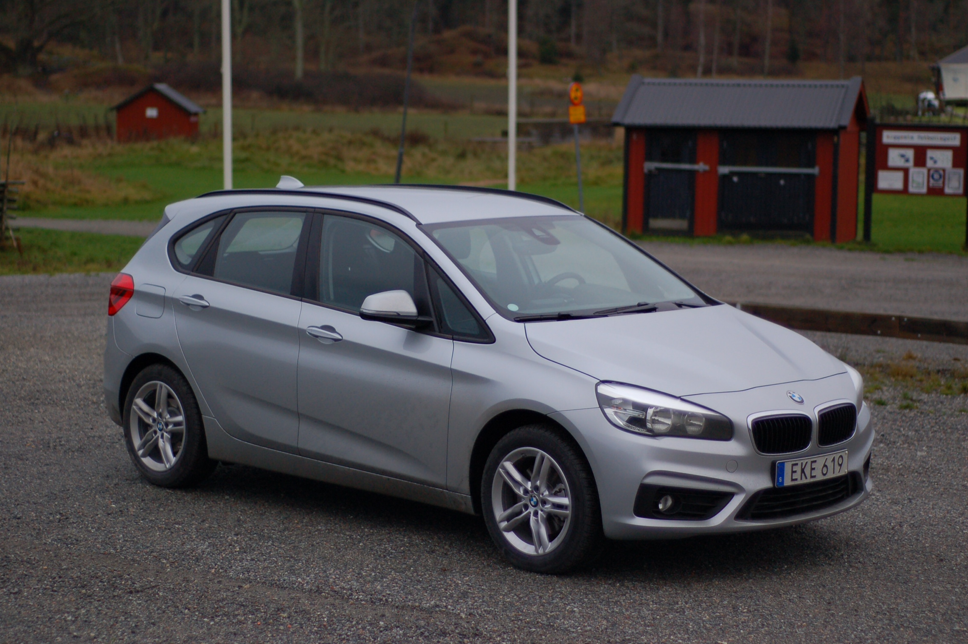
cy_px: 319
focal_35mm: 76
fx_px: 2042
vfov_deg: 17.9
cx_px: 478
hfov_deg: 26.7
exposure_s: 1/400
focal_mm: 50
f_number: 1.8
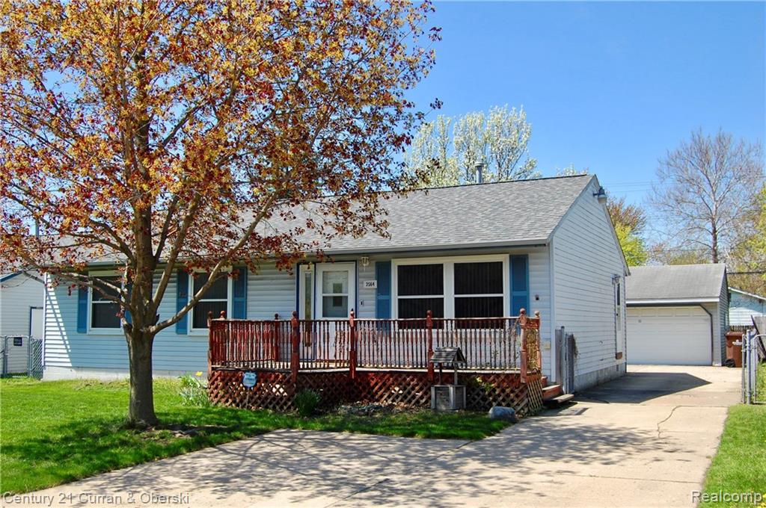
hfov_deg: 53.2
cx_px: 383
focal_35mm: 36
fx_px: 765
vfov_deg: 36.8
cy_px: 254
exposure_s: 1/250
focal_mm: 24
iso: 200
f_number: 8
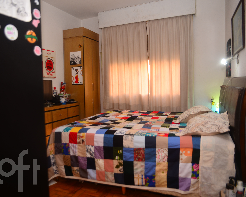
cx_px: 115
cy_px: 99
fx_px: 400
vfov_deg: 27.6
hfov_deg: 34.1
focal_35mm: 55
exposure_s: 1/100
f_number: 2.8
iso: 200
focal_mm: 48
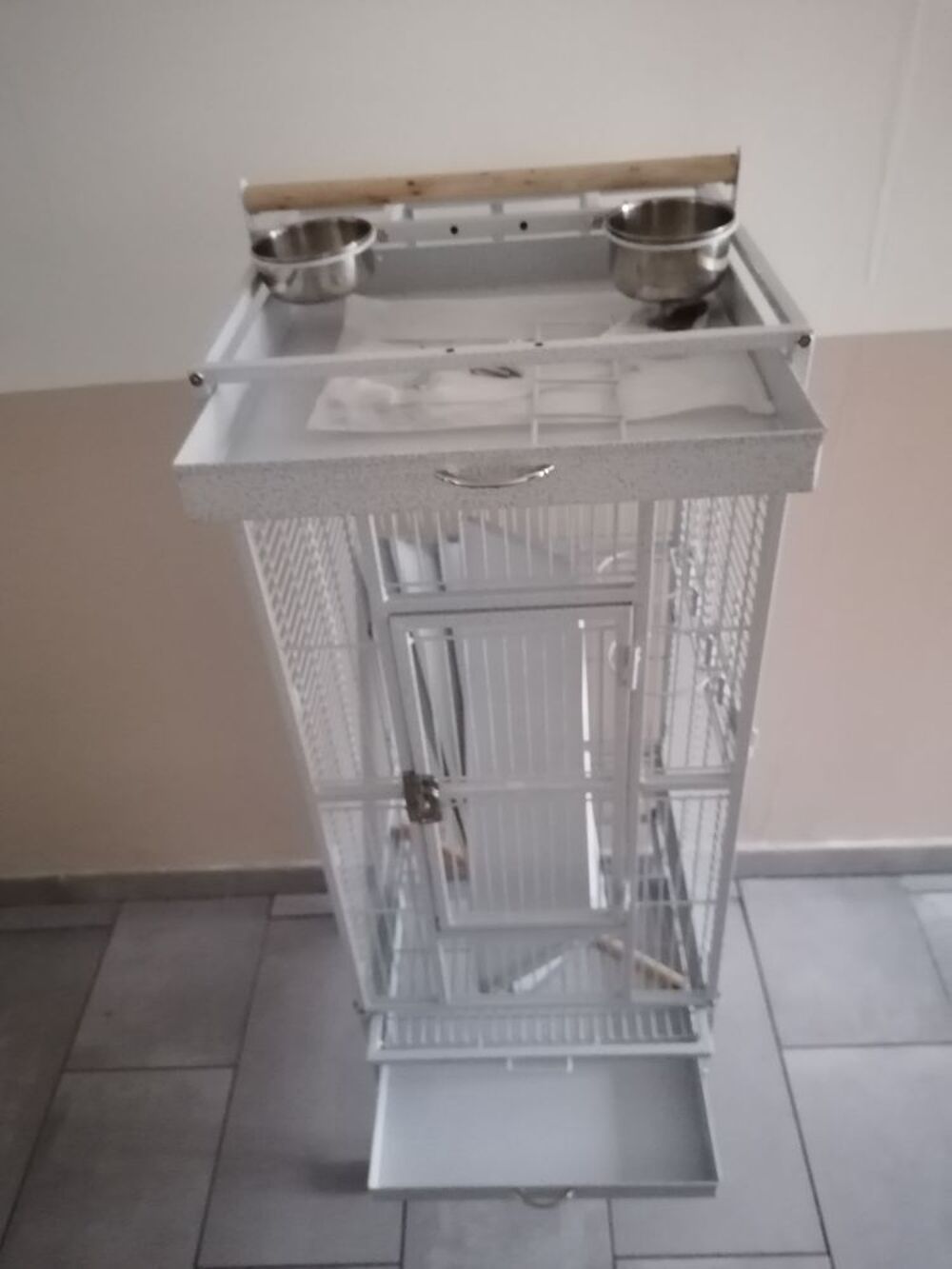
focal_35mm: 27
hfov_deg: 51.4
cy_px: 634
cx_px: 476
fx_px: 990
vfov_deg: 65.3
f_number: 1.8
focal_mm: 4.75
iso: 3200
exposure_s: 1/12.5
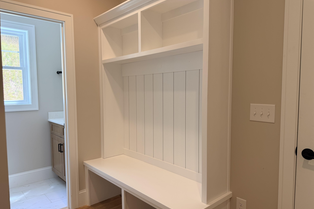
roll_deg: +0.4
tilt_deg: -4.5
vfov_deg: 51.3
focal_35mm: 25
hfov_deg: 71.5
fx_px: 218
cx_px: 157
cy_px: 107
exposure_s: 1/120
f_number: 1.78
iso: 100
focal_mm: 6.76
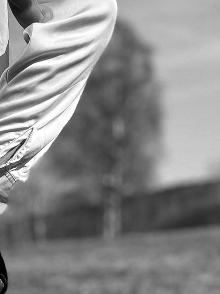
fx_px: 991
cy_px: 407
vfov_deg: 15.8
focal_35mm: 117
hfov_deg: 12.5
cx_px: 14
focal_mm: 5.7
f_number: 1.5
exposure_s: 1/5076
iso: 50
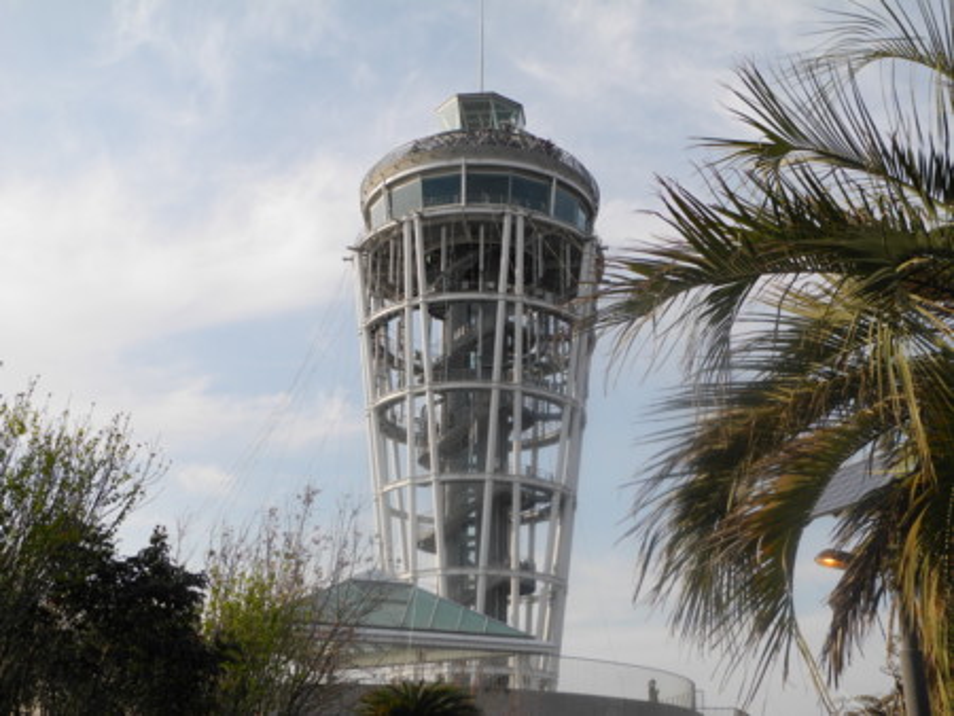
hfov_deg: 42.1
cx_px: 477
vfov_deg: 32.2
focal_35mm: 45
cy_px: 358
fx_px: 1241
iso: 100
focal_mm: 9.7
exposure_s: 1/1000
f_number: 3.5
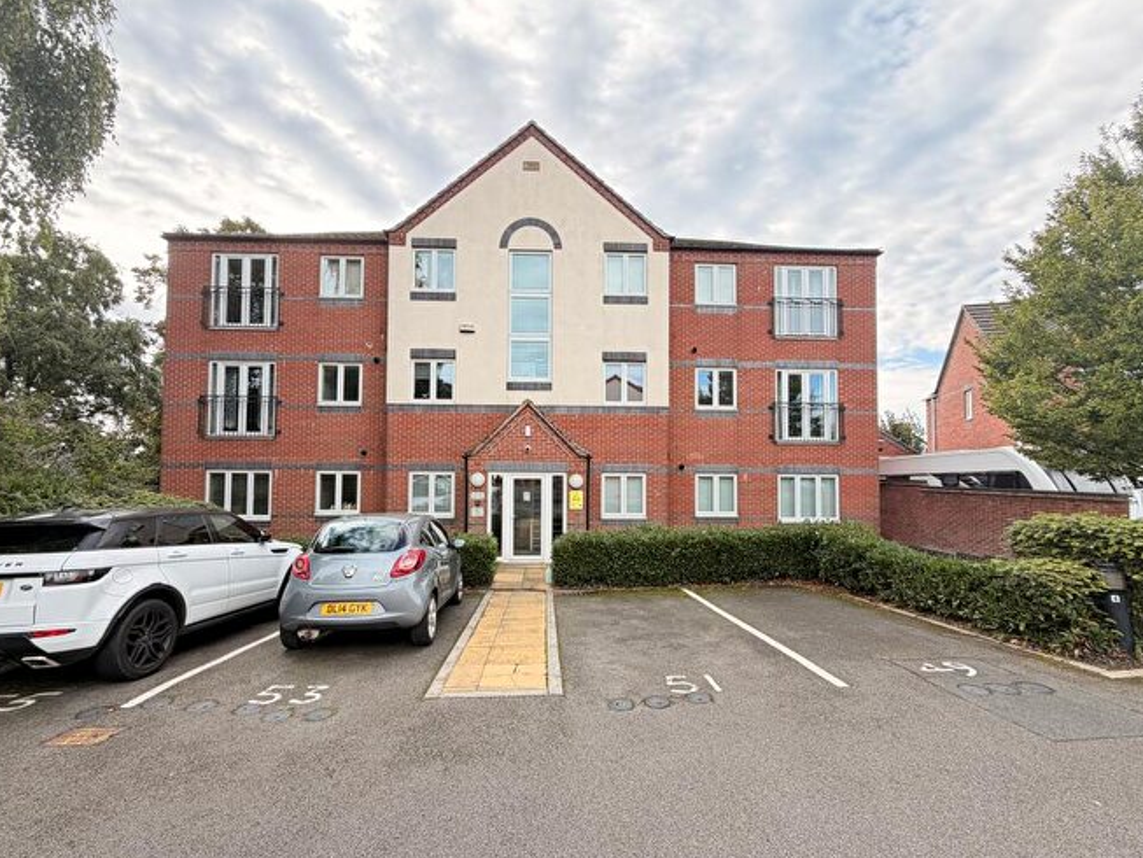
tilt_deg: +0.1
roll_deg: -0.7
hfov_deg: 98.2
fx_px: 495
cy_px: 453
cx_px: 564
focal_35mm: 15
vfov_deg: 81.7
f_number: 2.2
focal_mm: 2.22
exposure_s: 1/132
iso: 40
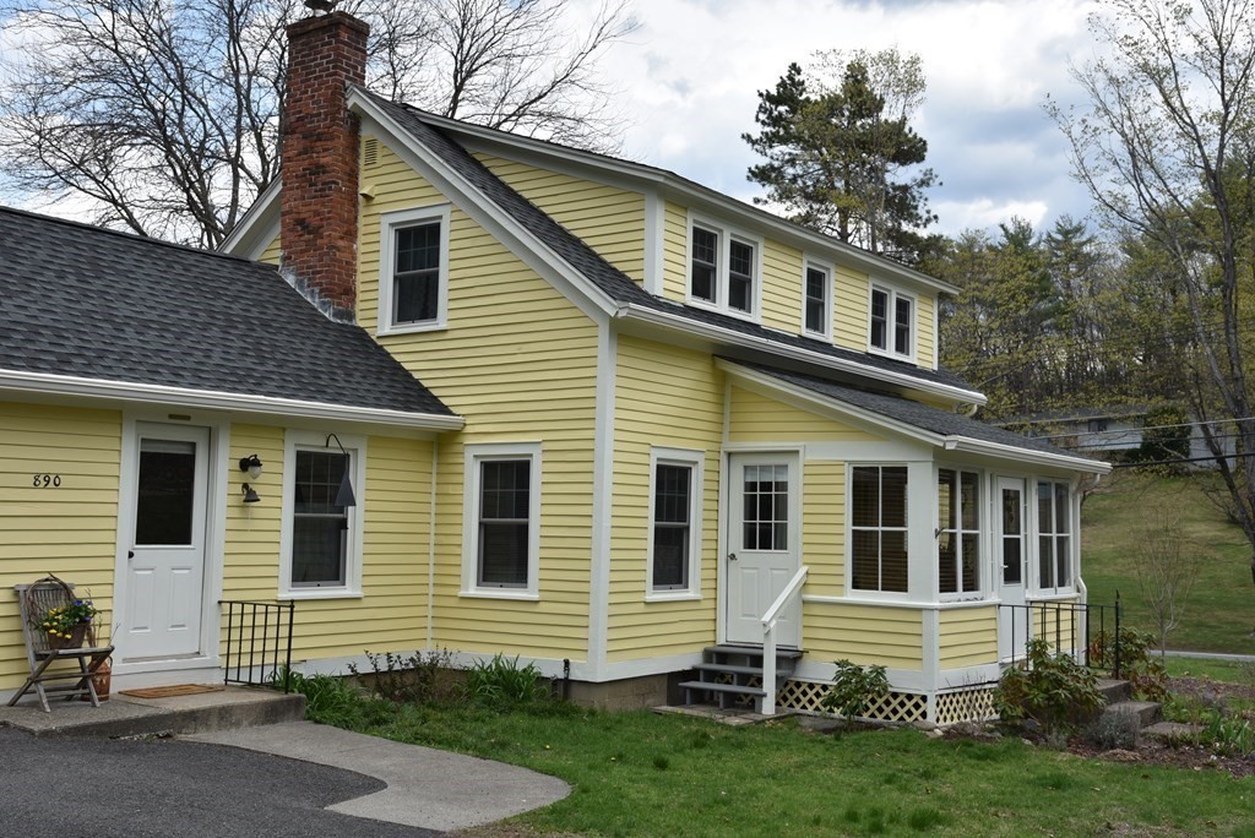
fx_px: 1325
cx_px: 628
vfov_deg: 35.1
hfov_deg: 50.7
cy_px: 419
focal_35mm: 38
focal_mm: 38
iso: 200
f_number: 9
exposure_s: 1/320
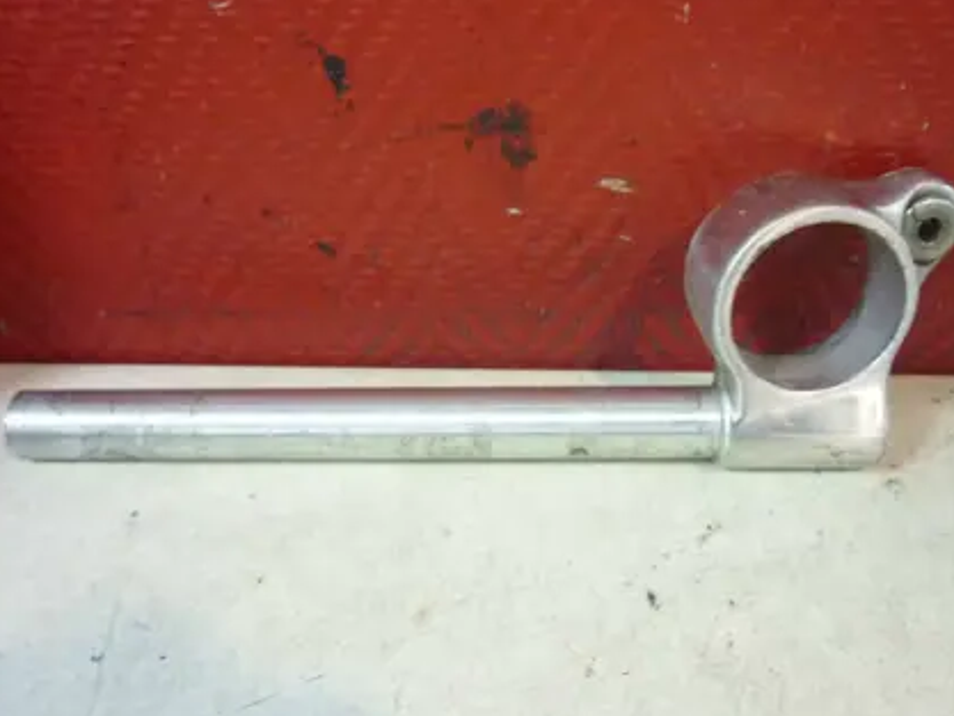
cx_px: 483
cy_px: 345
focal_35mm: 38
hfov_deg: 49.0
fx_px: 1048
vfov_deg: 37.7
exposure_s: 1/10
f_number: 2.8
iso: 400
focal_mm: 5.5
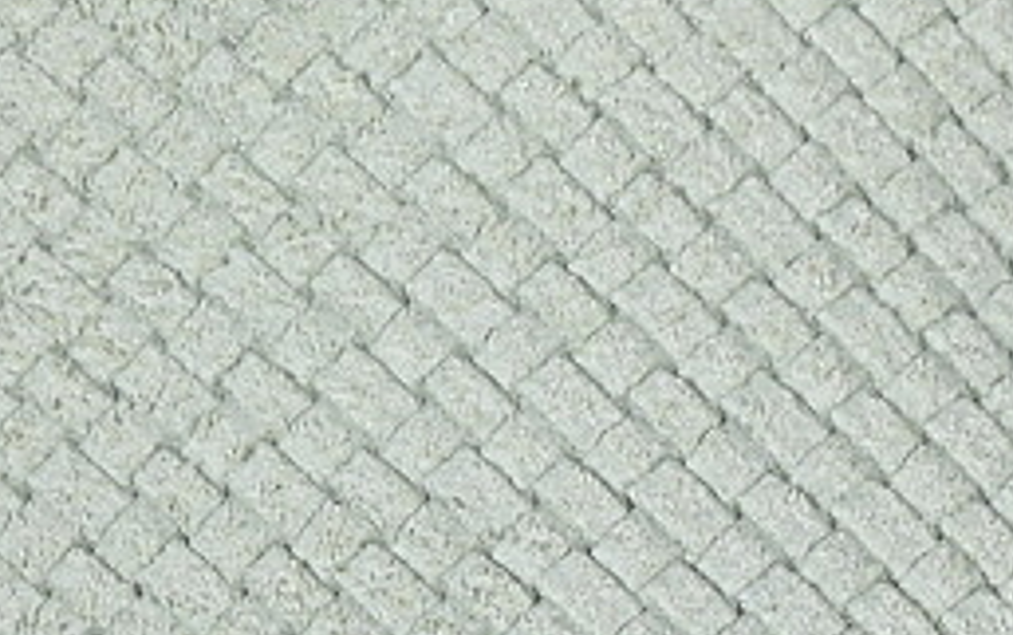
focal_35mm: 321
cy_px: 260
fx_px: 8868
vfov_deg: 4.1
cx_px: 666
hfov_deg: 6.5
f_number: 7.1
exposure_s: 1/80
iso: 160
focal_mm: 50
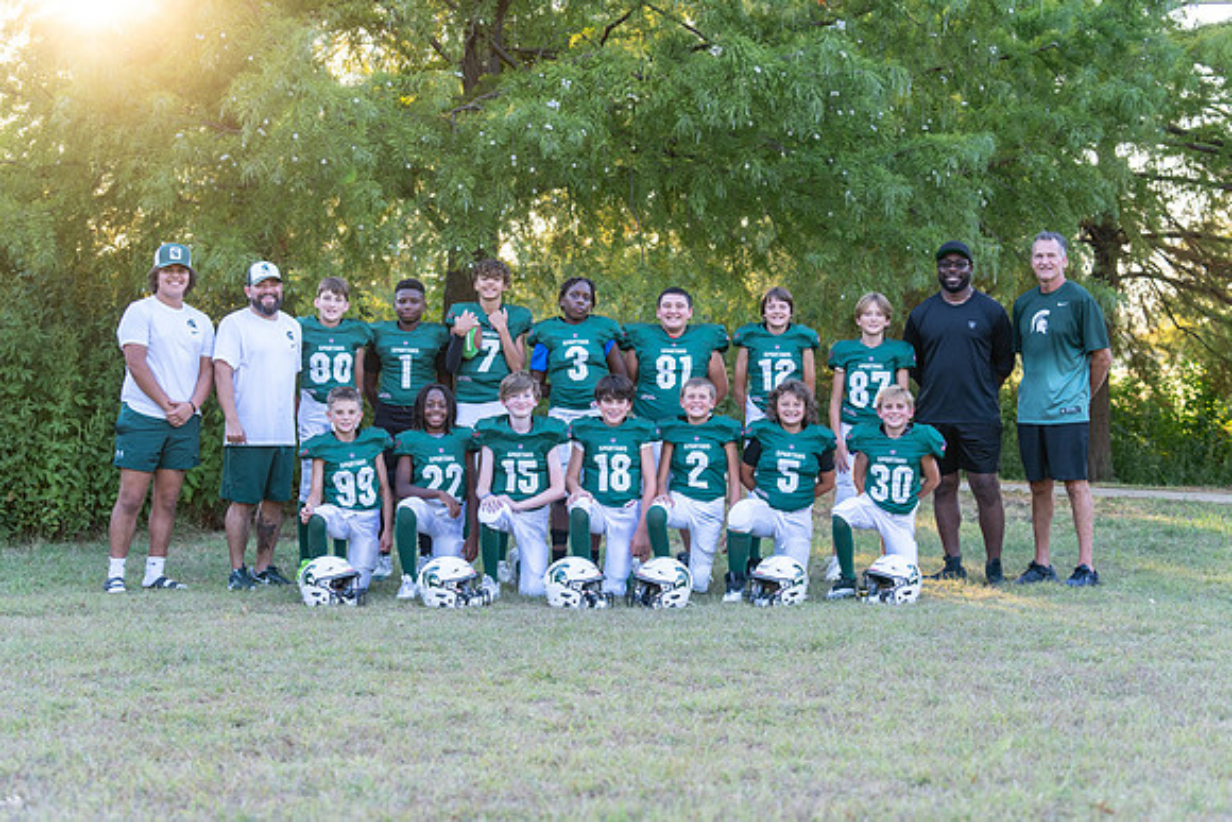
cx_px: 616
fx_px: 2396
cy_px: 411
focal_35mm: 70
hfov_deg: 28.8
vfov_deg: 19.5
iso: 640
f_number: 4
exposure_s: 1/320
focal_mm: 70
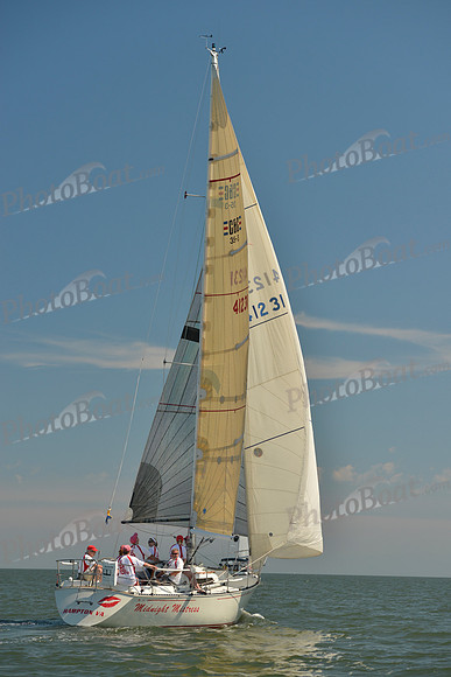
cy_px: 338
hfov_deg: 15.2
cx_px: 226
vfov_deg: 22.6
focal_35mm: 90
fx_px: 1690
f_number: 5.6
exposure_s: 1/800
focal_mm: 90
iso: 200
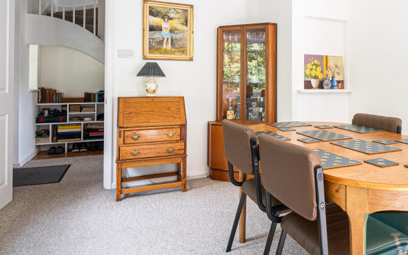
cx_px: 267
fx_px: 289
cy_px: 82
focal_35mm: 26
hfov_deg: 68.7
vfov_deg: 46.8
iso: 320
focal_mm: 16
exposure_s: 1/10
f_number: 9
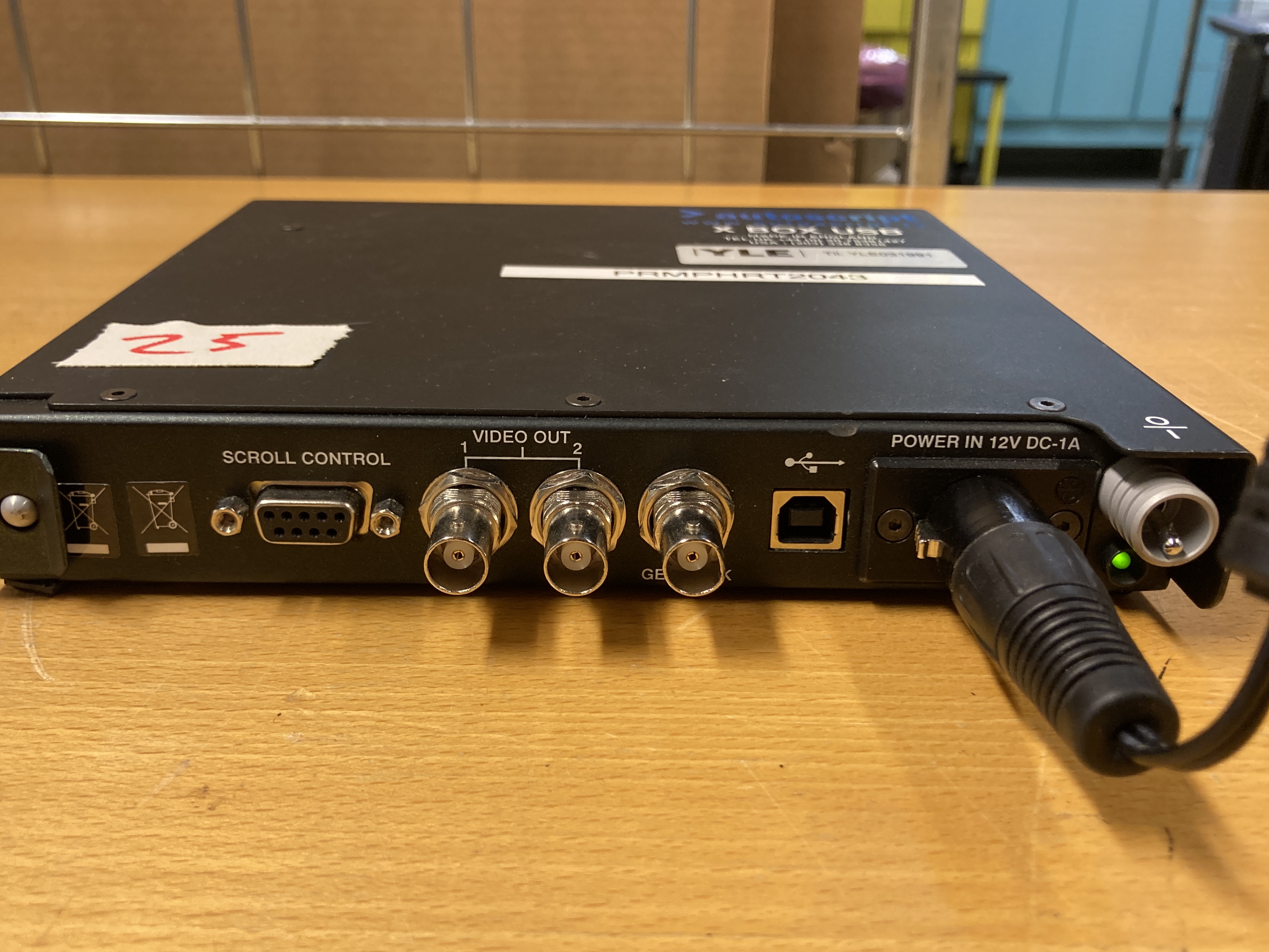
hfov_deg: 56.8
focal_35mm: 32
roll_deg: -0.8
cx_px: 596
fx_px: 1173
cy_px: 510
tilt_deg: -23.8
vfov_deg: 44.1
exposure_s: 1/50
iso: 125
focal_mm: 3.99
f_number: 1.8
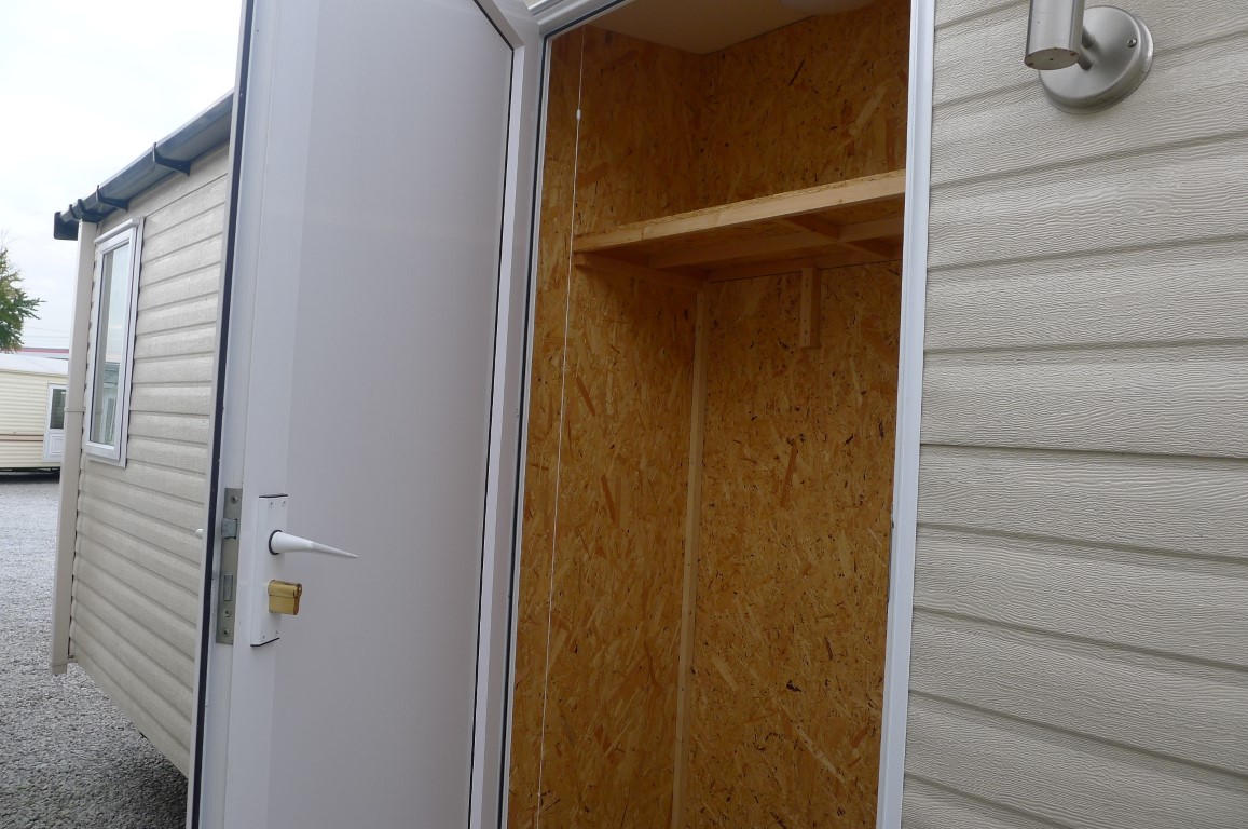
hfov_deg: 73.8
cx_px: 624
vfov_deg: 53.0
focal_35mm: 24
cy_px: 414
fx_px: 831
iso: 80
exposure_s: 1/250
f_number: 2.8
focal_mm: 5.1
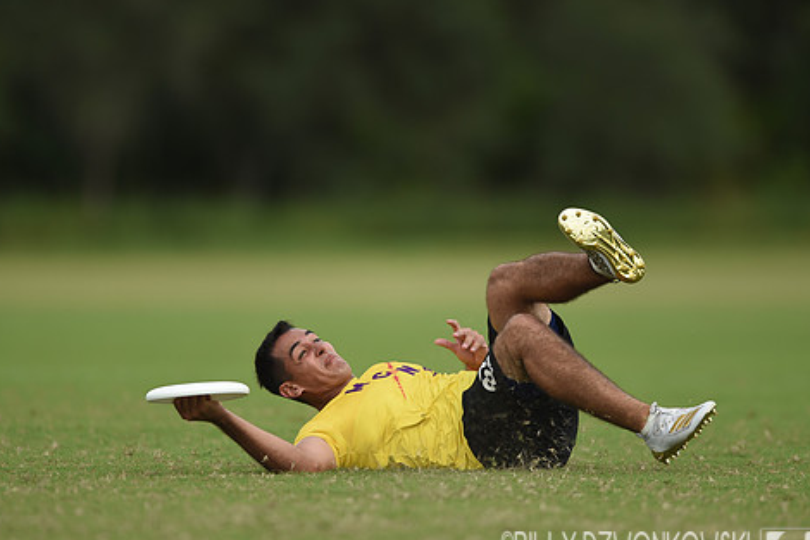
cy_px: 283
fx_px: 11110
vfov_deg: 2.8
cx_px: 391
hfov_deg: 4.2
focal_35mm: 494
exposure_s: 1/2000
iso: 160
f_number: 2.8
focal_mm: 400
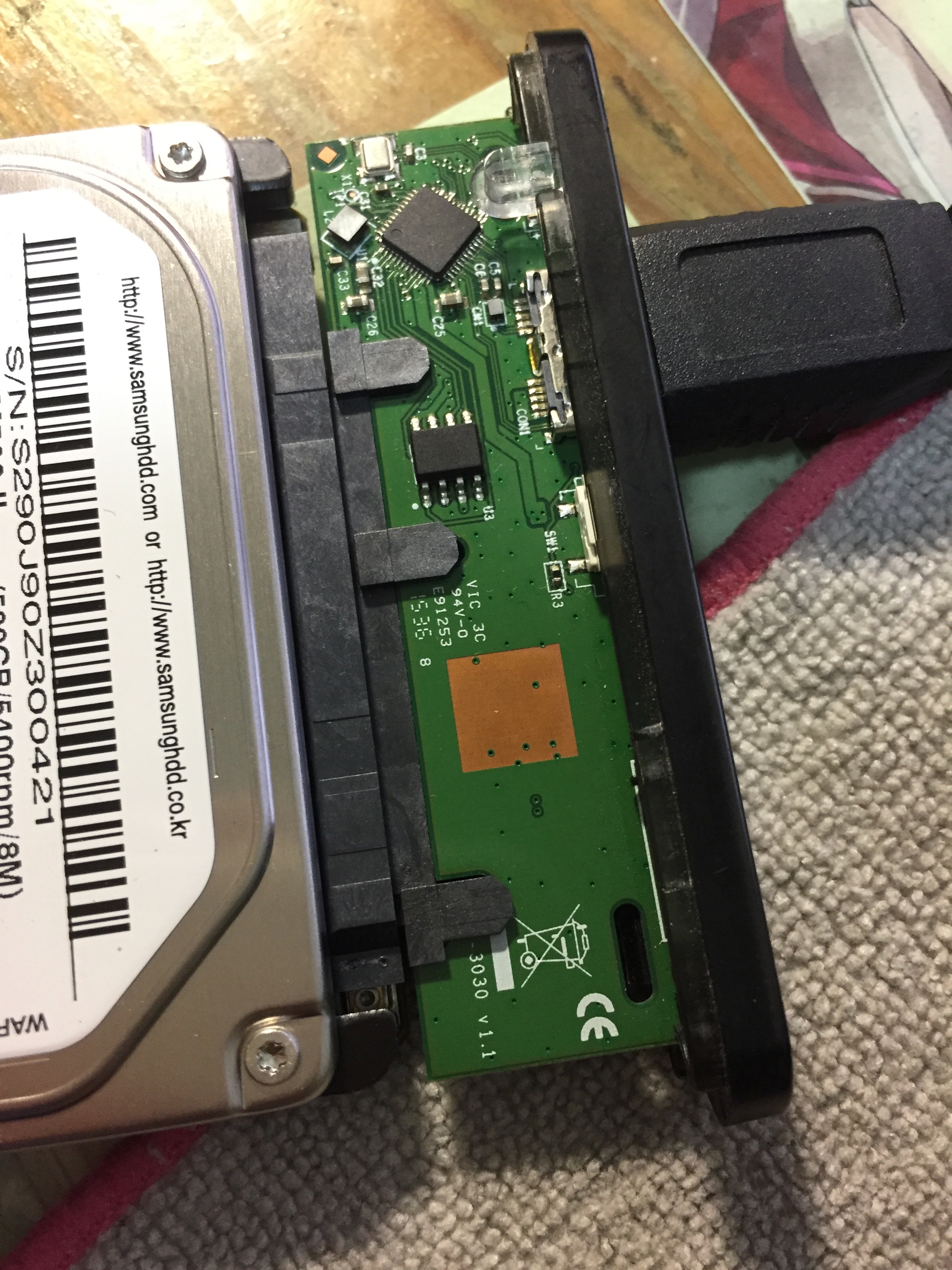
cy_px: 635
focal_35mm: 29
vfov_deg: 61.7
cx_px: 476
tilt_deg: -80.6
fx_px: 1063
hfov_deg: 48.2
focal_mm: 4.15
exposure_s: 1/30
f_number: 2.2
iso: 160
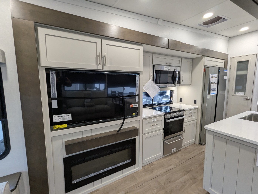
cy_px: 97
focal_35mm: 16
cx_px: 129
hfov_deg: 94.4
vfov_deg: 78.2
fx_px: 119
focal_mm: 2.35
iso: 123
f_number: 2.2
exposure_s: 1/36.8
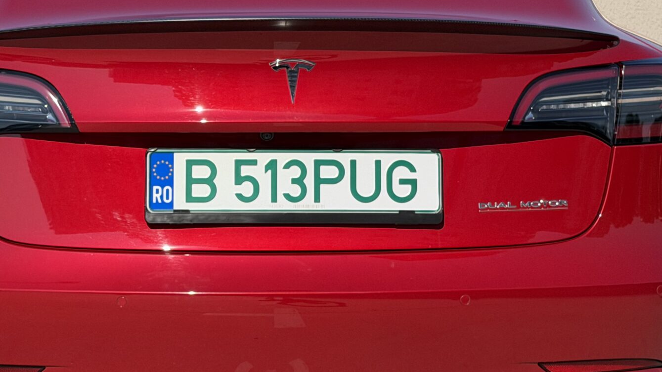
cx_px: 277
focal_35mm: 100
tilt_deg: -6.9
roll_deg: +0.5
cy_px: 180
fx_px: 1755
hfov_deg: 21.3
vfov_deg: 12.1
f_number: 1.78
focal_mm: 6.76
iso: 80
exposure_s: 1/5208
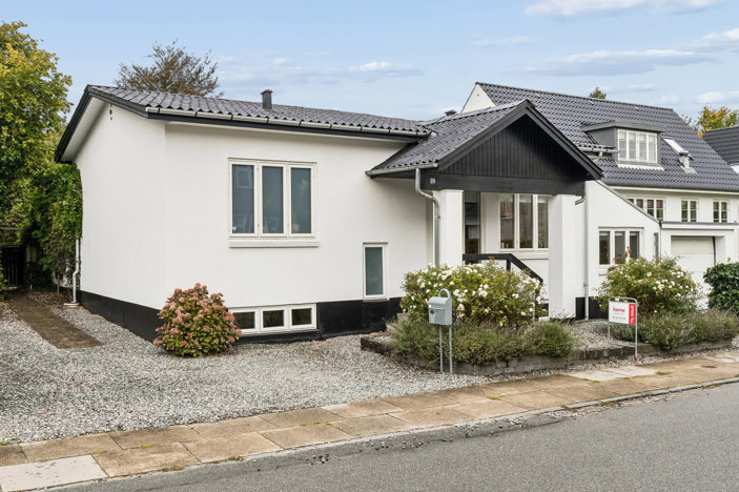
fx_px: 683
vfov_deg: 39.6
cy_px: 242
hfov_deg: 56.6
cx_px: 320
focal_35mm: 33
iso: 400
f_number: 8
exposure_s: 1/250
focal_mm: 19.5
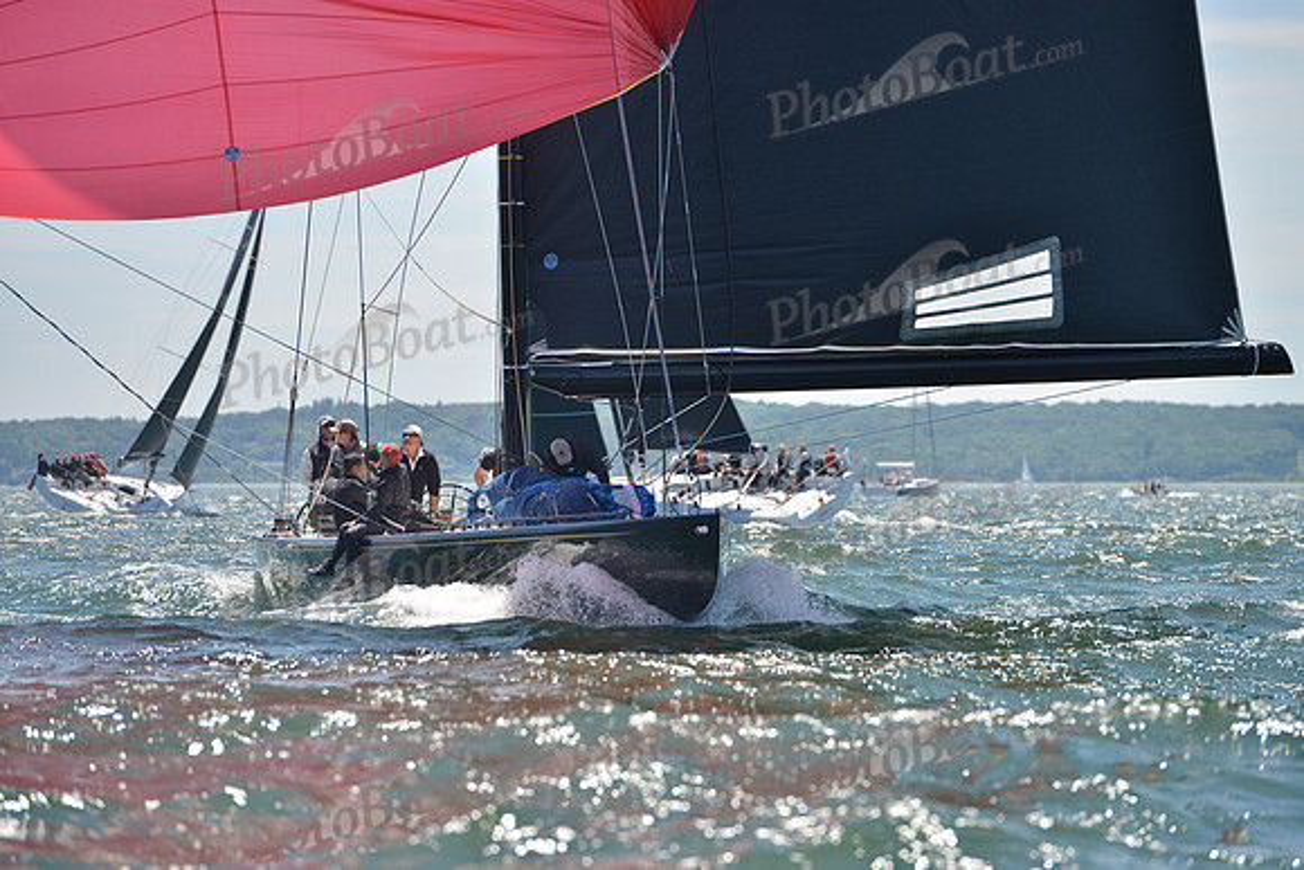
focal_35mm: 195
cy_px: 435
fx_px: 7065
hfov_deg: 10.5
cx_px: 652
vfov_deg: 7.0
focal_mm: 195
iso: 280
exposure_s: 1/2000
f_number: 5
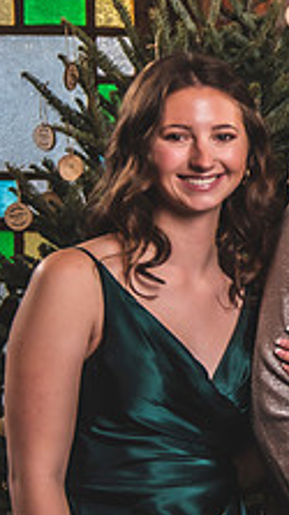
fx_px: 1803
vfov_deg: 16.3
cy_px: 214
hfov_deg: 8.5
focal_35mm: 132
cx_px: 659
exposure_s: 1/160
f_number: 2.8
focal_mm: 48
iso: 200
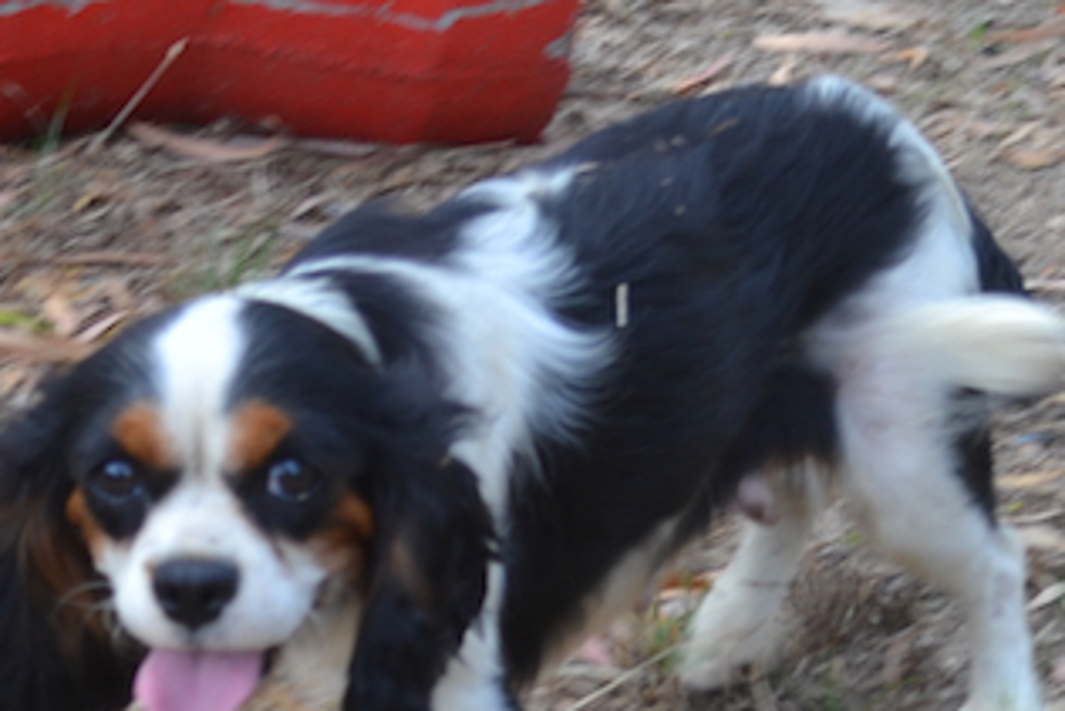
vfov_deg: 9.0
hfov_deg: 13.5
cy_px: 642
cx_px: 475
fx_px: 4499
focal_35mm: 152
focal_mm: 32
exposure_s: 1/125
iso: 110
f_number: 5.6
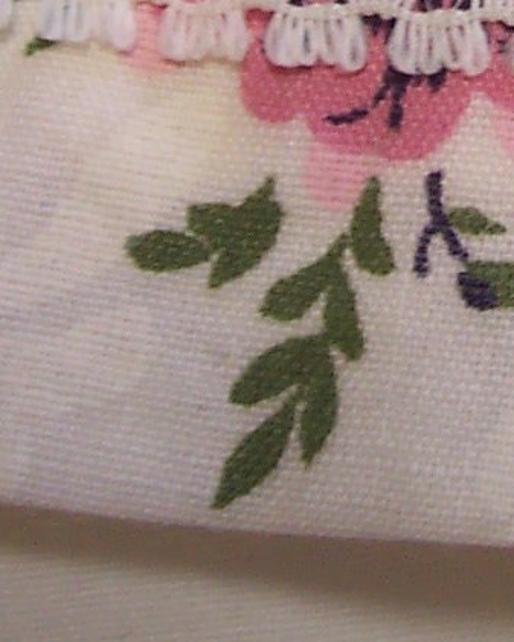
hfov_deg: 10.7
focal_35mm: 142
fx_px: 2699
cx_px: 628
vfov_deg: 13.1
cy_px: -175
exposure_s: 1/30
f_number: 2.8
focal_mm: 5.6
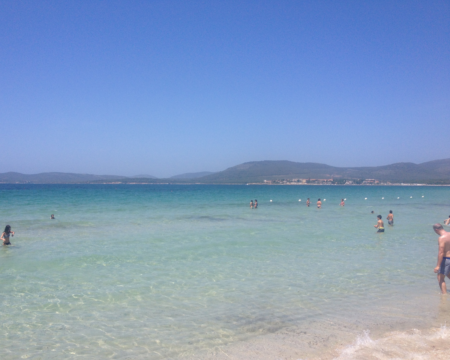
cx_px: 204
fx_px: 506
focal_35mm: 38
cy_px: 184
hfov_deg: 47.9
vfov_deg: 39.2
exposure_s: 1/2404
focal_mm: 4.28
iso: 50
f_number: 2.4
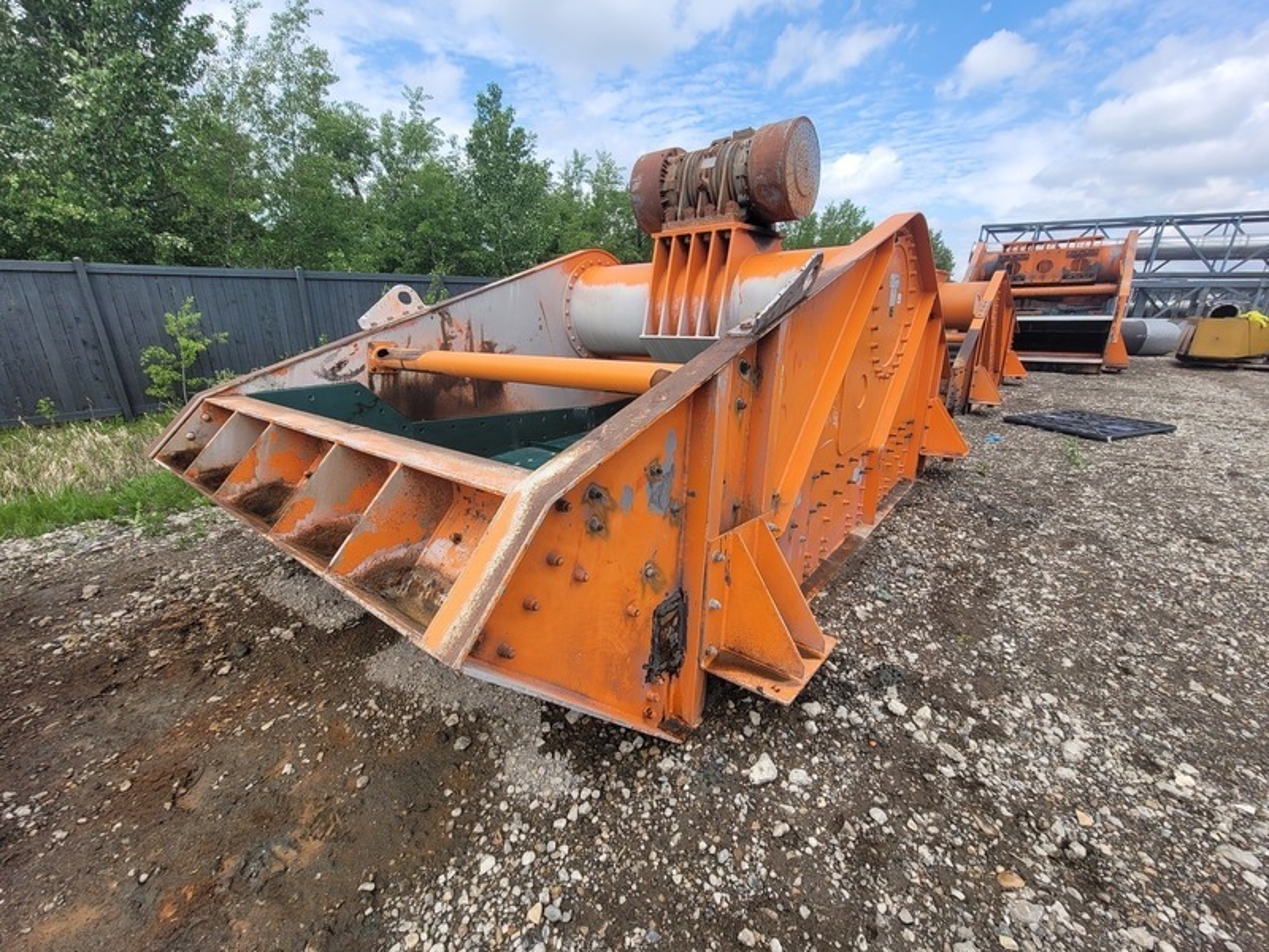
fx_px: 477
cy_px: 476
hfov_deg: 106.2
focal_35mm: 13
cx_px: 634
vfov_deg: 89.9
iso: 64
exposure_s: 1/1272
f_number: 2.2
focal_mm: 2.2
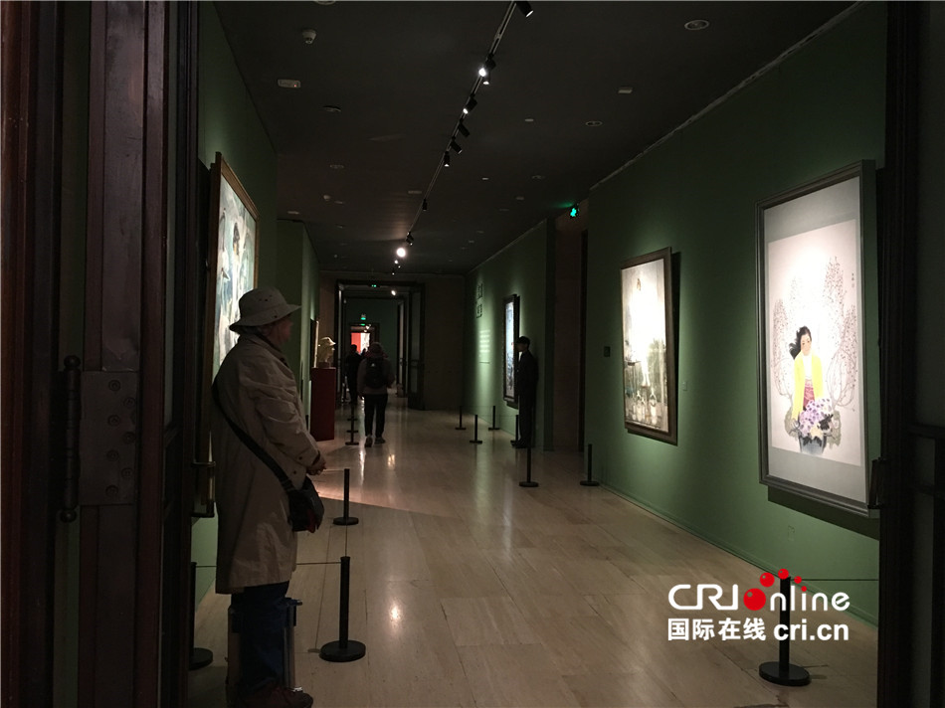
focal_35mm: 29
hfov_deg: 61.7
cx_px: 472
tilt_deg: +2.1
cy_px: 354
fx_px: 791
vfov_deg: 48.2
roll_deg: -0.7
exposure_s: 1/8
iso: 160
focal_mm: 4.15
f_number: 2.2
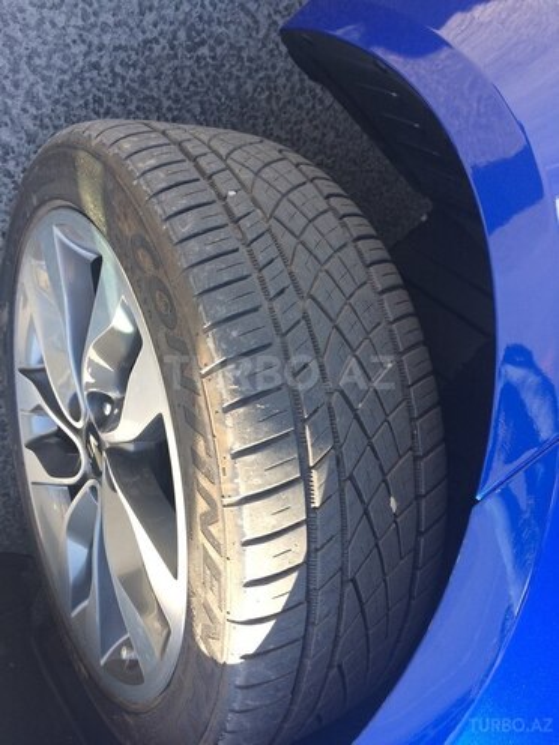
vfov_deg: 61.7
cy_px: 372
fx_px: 624
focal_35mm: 29
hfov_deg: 48.2
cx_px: 280
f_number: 2.2
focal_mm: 4.15
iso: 32
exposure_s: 1/119
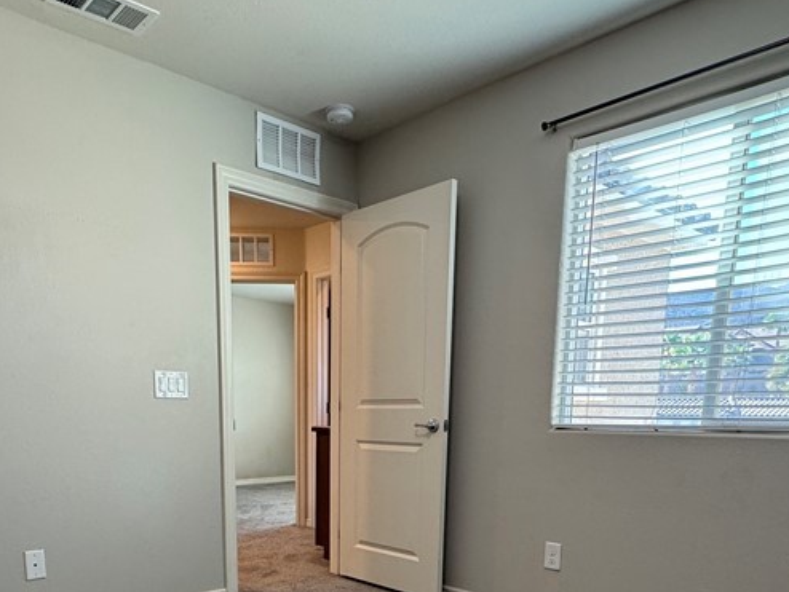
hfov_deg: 61.3
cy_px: 541
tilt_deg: -12.3
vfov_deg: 43.7
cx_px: 327
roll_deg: -0.6
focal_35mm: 29
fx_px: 661
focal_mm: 2.22
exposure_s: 1/120
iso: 200
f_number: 2.2
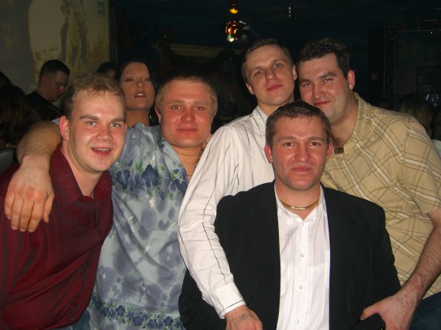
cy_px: 163
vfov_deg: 36.8
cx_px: 219
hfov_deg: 47.9
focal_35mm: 39
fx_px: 497
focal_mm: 7.9
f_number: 2.8
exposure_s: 1/60
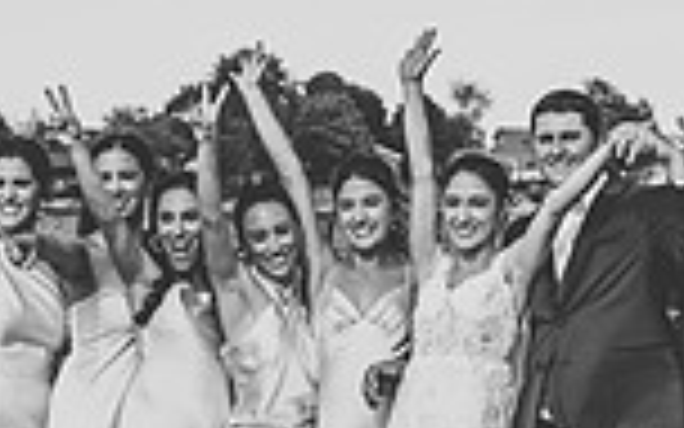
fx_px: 3635
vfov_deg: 6.7
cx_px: 414
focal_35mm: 195
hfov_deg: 10.7
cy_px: 349
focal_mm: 50
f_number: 4
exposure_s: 1/3200
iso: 200
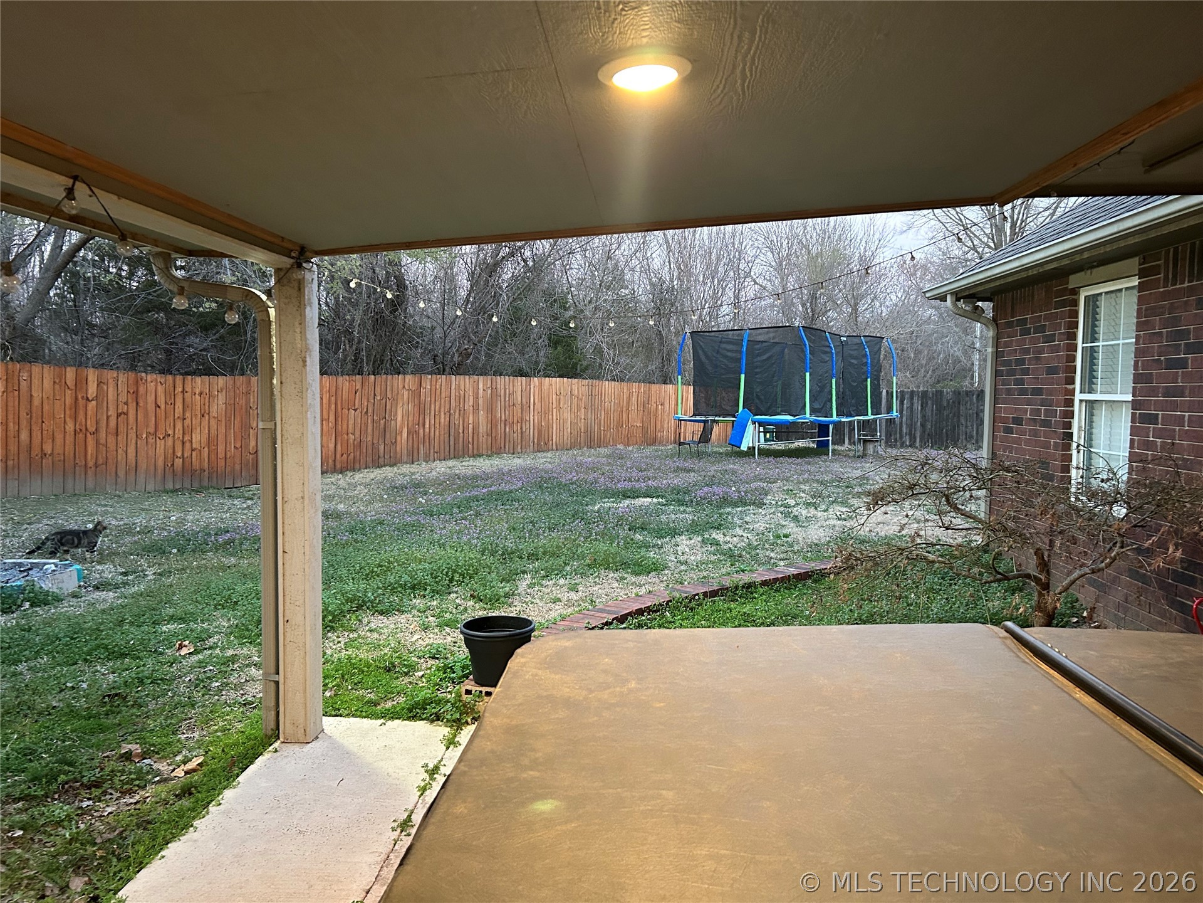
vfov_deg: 53.1
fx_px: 904
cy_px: 452
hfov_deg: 67.3
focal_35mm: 26
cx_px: 602
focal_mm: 5.7
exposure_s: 1/60
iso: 400
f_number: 1.5
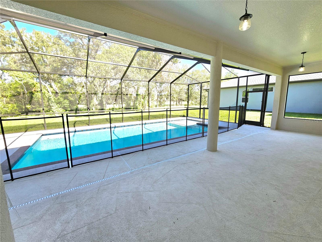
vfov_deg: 89.9
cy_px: 121
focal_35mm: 13
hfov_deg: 106.2
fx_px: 121
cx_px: 161
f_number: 2.2
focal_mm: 2.2
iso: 50
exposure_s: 1/175
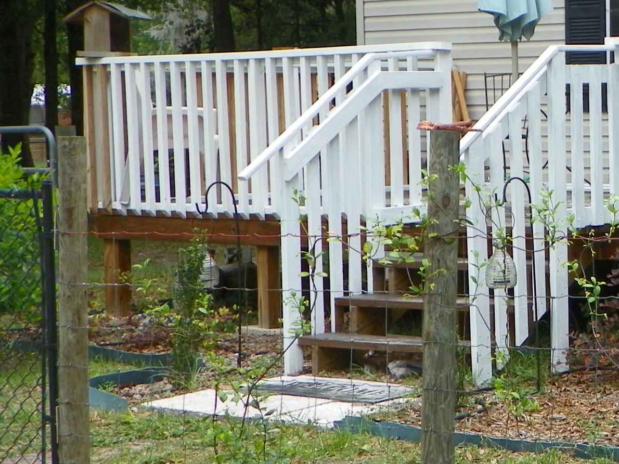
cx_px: 775
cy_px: 188
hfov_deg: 16.2
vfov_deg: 12.8
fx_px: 2074
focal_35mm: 116
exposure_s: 1/160
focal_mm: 8.2
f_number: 3.2
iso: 64
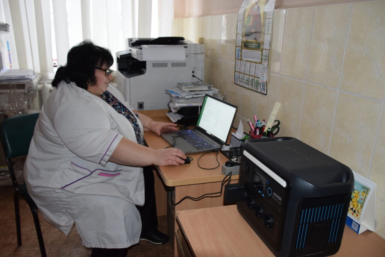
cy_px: 128
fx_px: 321
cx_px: 192
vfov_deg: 43.6
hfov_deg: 61.9
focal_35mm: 30
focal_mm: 20
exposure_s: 1/60
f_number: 3.5
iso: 1800
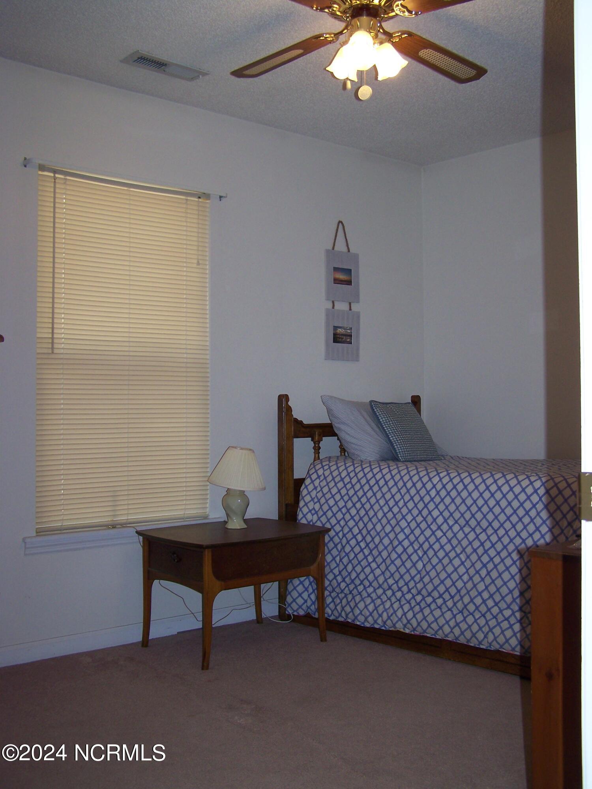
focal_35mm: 38
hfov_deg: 37.7
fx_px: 866
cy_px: 394
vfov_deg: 49.0
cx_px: 296
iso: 80
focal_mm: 6.3
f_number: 2.8
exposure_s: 1/60
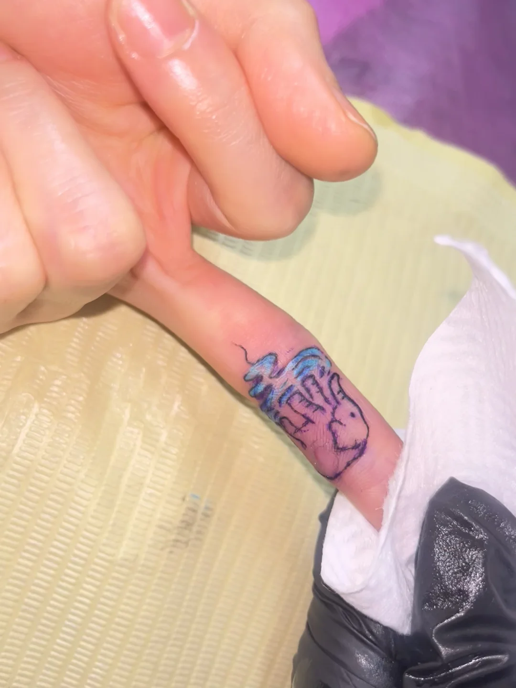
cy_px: 344
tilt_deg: -57.1
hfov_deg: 53.1
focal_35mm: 26
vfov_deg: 67.3
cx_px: 258
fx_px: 517
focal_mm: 5.1
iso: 32
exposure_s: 1/82
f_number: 1.6
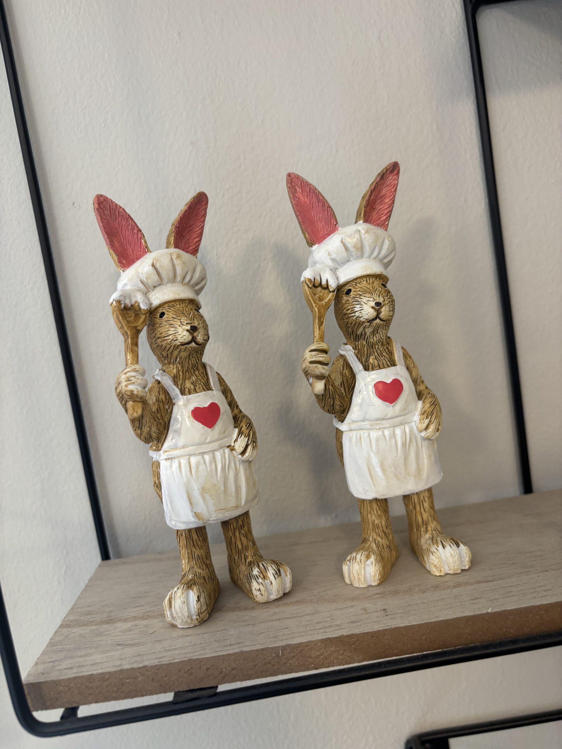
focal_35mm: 26
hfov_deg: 53.1
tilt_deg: -6.7
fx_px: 563
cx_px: 281
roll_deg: +8.4
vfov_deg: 67.3
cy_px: 374
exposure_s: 1/50
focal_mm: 5.96
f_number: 1.6
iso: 100
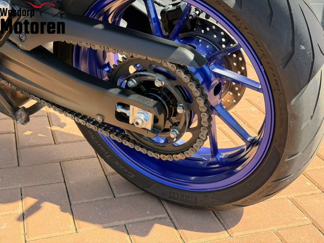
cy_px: 122
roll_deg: -1.7
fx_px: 449
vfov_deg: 30.3
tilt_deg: -22.9
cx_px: 162
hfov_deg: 39.7
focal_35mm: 48
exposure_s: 1/740
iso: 100
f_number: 1.78
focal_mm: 6.76
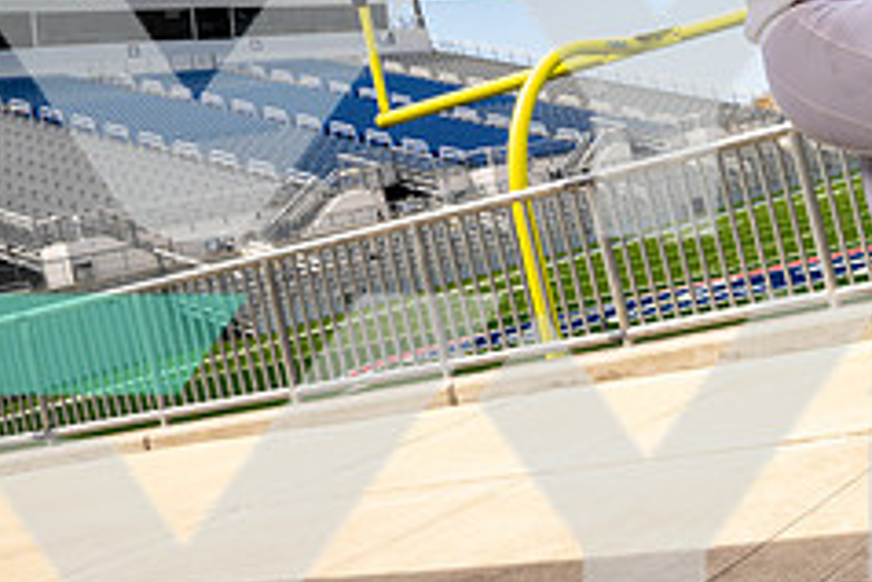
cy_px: 46
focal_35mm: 61
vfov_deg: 21.7
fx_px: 1478
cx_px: 810
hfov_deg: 31.1
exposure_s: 1/125
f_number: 10
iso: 100
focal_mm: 25
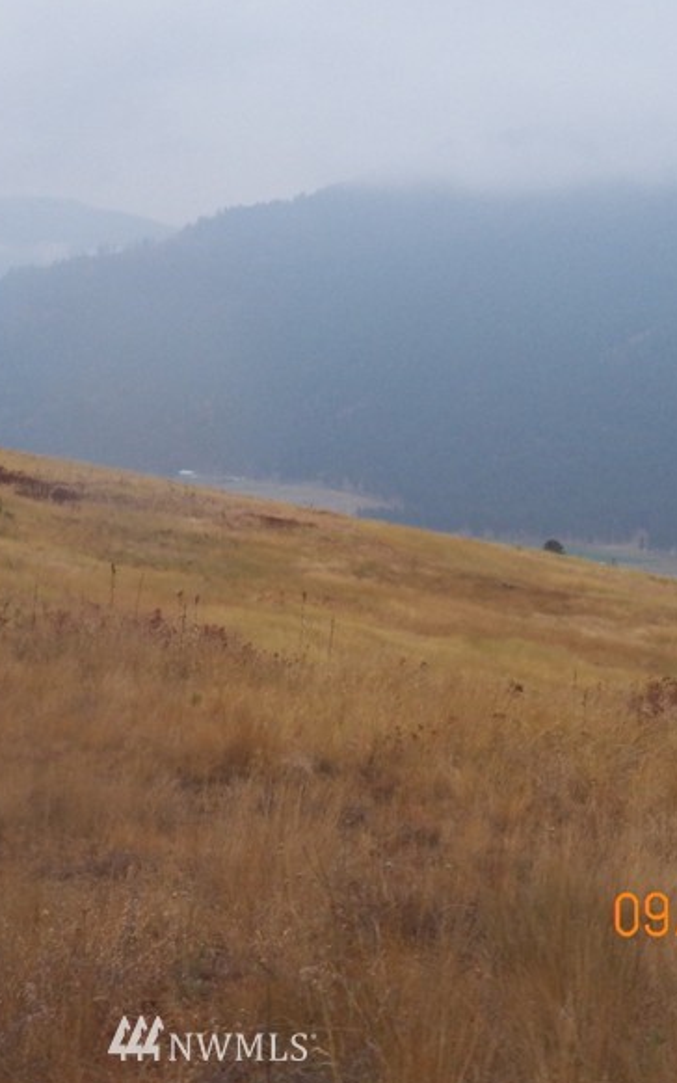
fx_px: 2420
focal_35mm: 82
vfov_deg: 25.1
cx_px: 212
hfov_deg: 15.9
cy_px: 394
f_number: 3.2
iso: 125
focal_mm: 7.9
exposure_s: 1/125
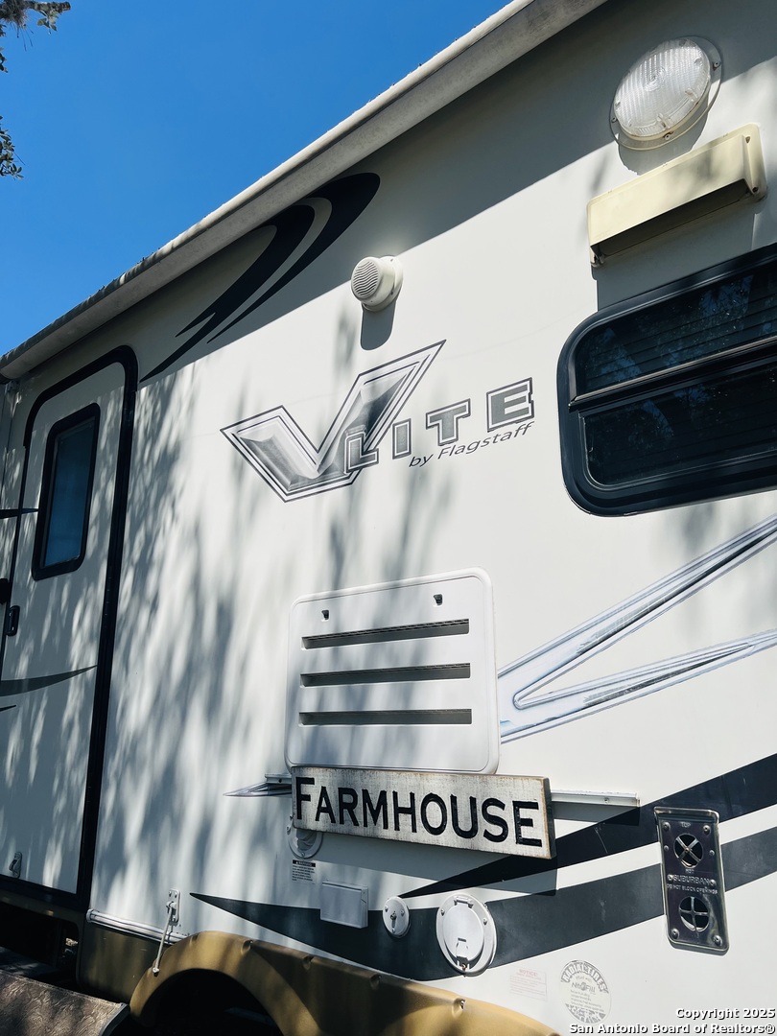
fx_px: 778
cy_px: 518
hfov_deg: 53.1
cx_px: 388
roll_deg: +0.4
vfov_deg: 67.3
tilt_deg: +13.5
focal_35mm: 26
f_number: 1.5
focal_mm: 5.7
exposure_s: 1/7463
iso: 50
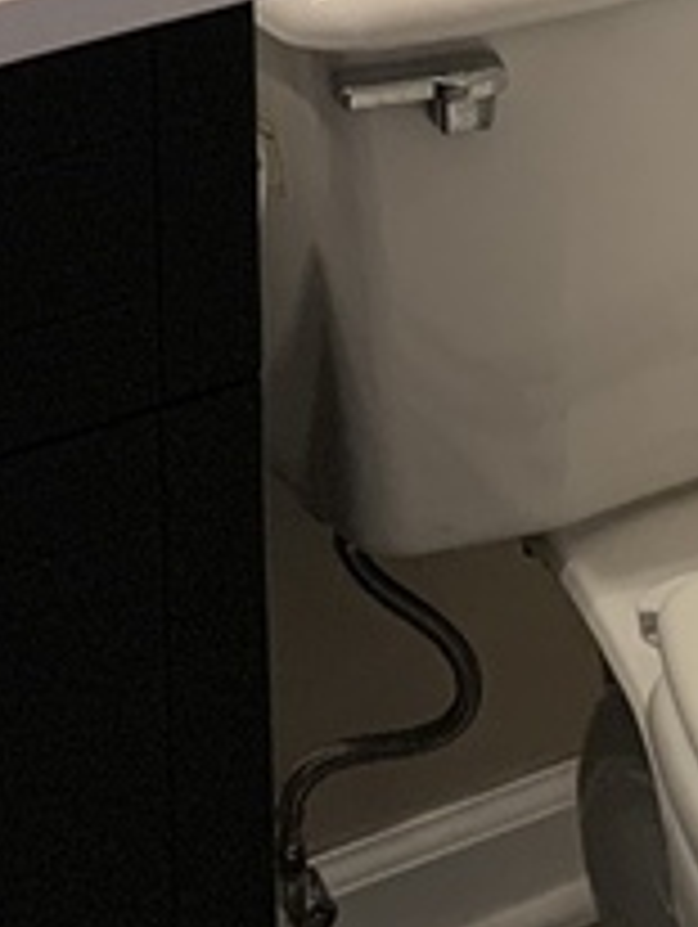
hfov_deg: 10.9
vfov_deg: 12.2
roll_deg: +1.2
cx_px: 275
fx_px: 3649
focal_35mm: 136
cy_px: -1138
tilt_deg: -6.6
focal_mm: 4.25
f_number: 1.8
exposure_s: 1/60
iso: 250
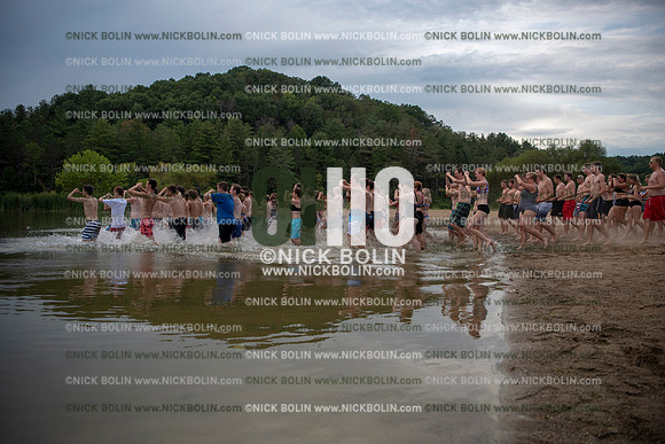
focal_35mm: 28
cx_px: 332
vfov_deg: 46.4
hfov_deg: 65.5
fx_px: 517
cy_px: 222
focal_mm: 28
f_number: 3.2
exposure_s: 1/800
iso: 160
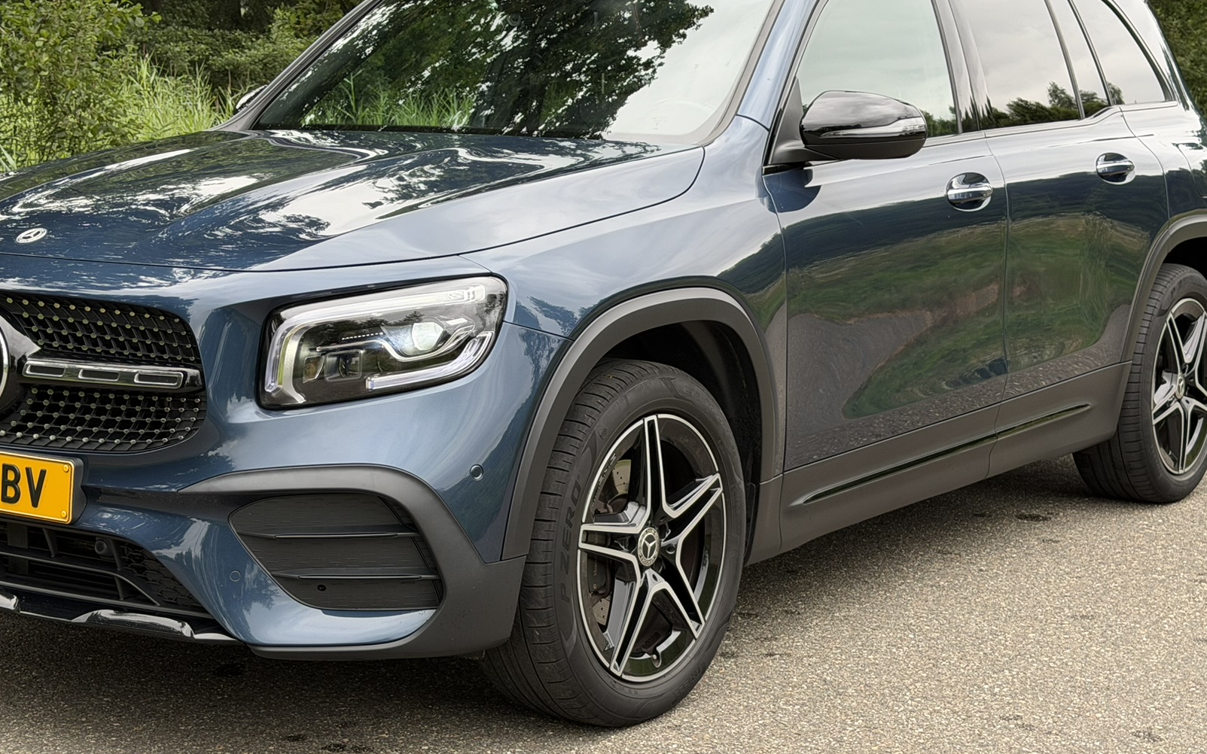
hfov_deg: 31.5
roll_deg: -1.2
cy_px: 340
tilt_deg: -7.9
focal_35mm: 65
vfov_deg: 20.0
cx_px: 520
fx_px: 2138
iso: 64
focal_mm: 6.76
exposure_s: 1/273
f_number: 1.78
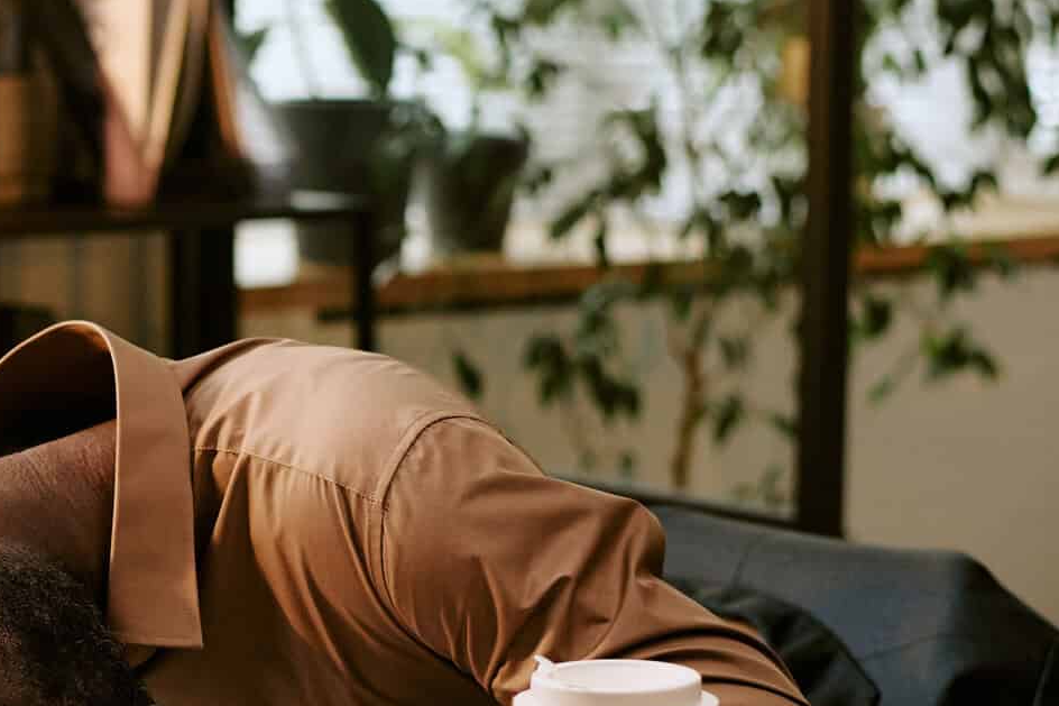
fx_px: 3794
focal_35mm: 129
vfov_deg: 10.6
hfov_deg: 15.6
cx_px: -39
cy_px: 513
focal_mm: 58
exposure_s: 1/160
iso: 1250
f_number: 2.8
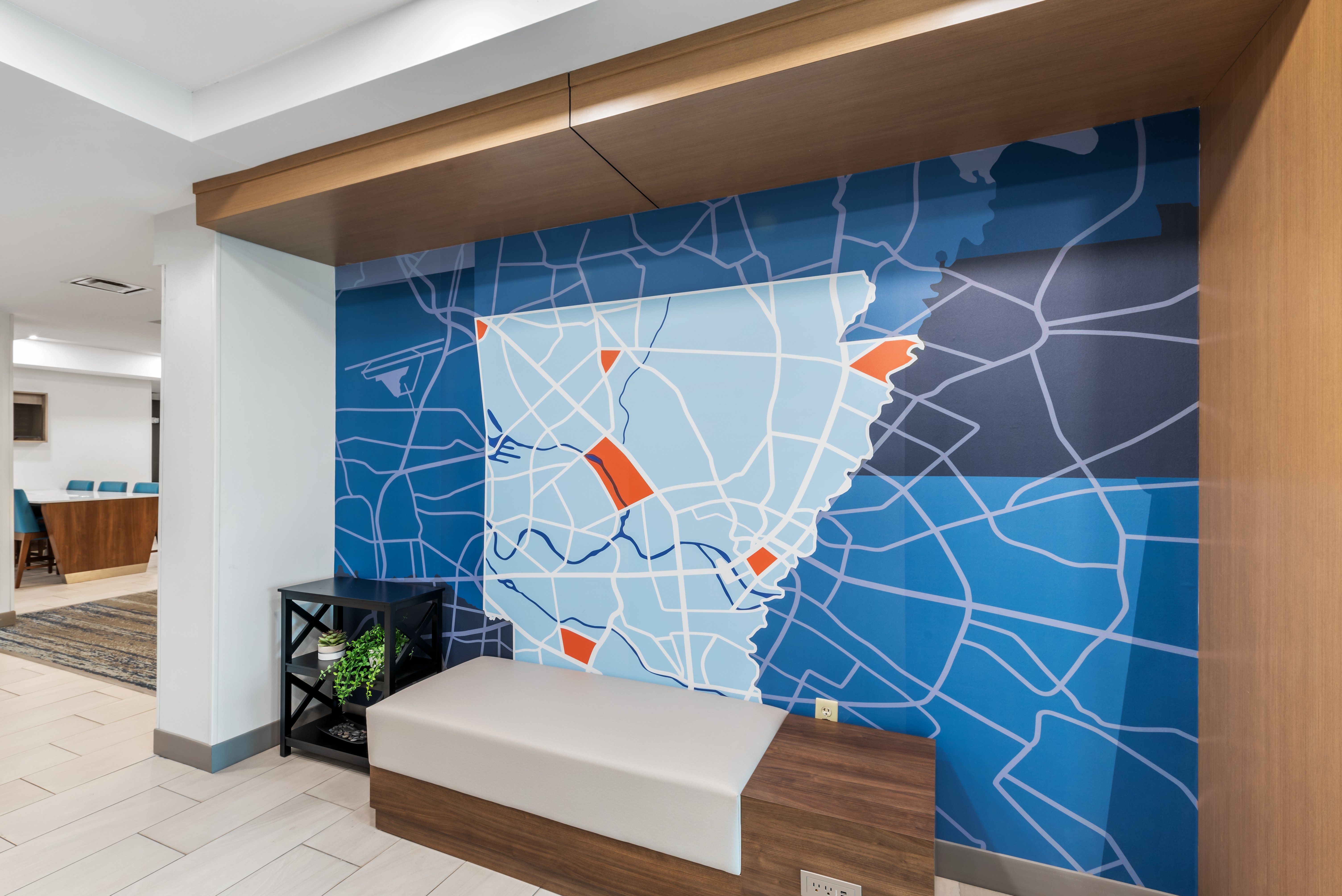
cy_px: 448
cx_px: 671
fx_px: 559
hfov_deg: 100.4
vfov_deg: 77.4
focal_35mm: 15
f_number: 11
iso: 200
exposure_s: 2
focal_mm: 15
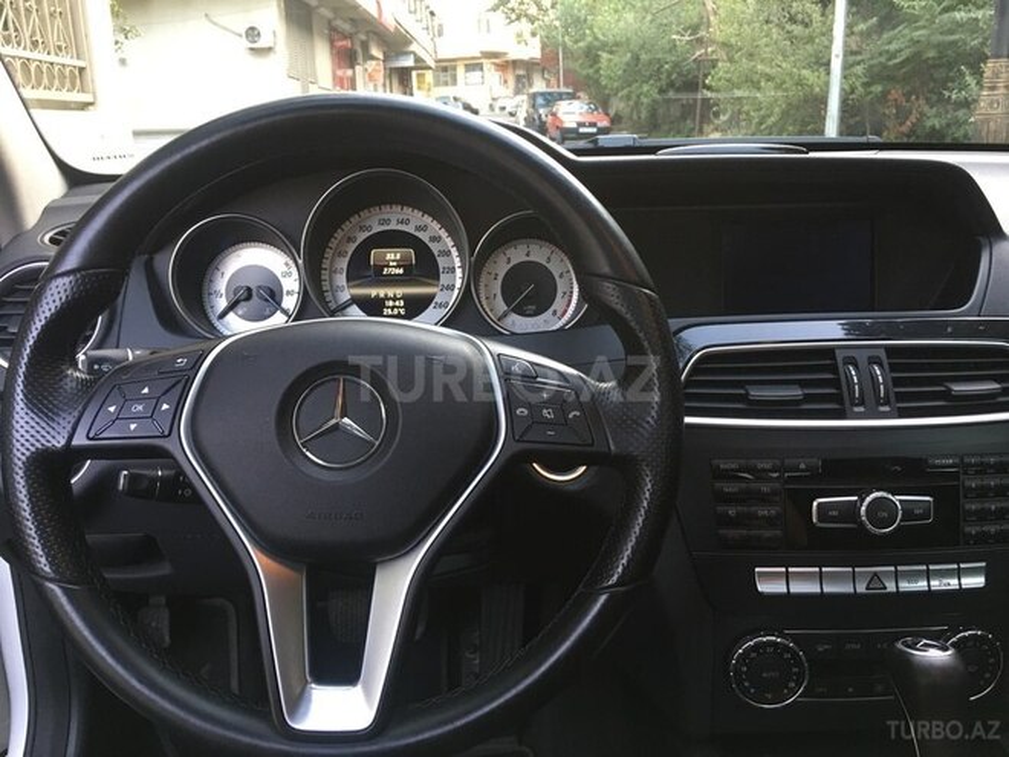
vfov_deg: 48.2
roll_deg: +0.8
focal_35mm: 29
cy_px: 378
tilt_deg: -15.1
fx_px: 845
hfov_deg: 61.7
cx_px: 504
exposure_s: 1/17
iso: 50
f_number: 2.2
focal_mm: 4.15
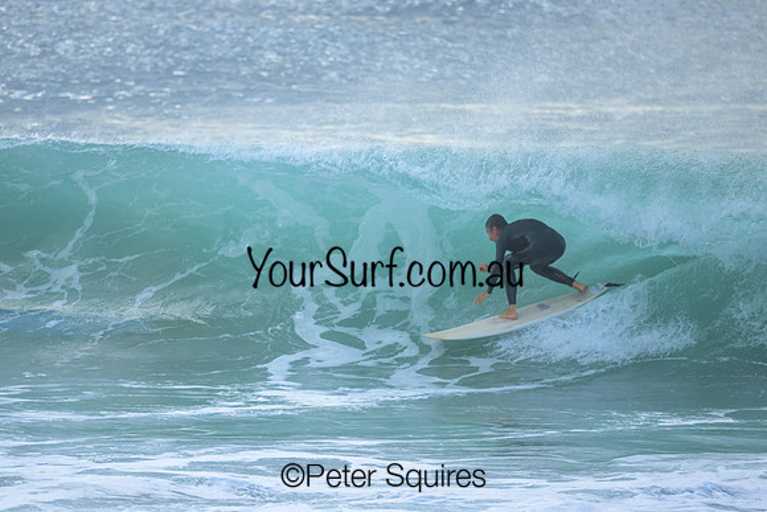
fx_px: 17048
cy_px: 256
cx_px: 384
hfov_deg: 2.6
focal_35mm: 800
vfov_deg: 1.7
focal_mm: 800
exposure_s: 1/2500
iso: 1100
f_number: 6.3
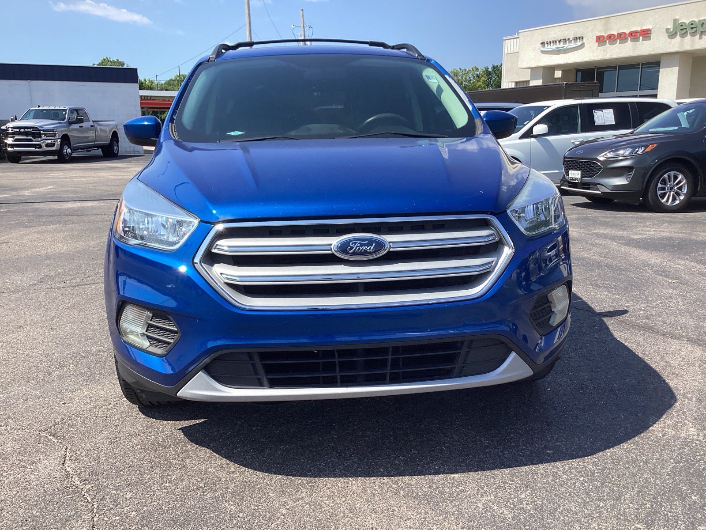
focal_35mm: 31
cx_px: 353
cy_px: 265
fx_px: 632
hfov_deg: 58.4
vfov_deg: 45.4
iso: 25
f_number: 2.4
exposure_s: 1/981
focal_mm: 3.3
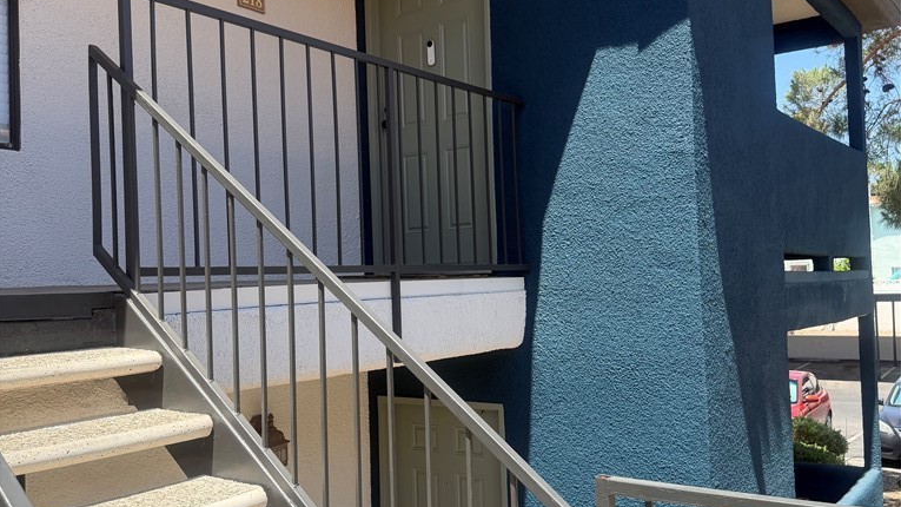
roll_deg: +2.5
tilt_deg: +0.7
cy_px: 256
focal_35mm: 35
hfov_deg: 56.6
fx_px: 836
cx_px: 450
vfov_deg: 33.7
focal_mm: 6.76
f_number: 1.78
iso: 100
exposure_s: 1/2053
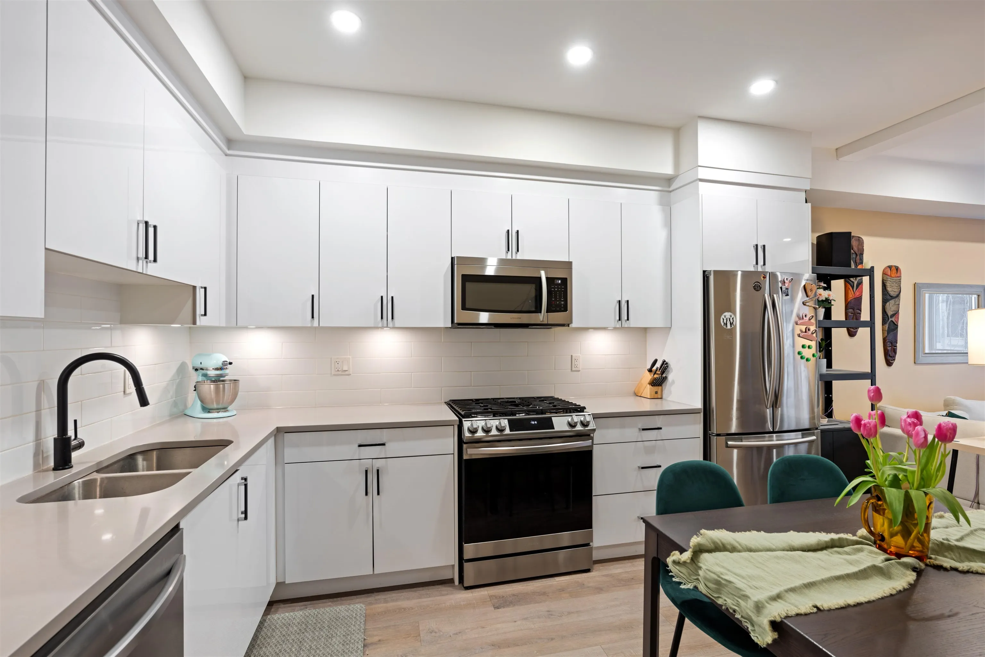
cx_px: 492
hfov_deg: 96.7
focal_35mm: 16
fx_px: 438
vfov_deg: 73.7
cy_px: 328
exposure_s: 1.6
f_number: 8
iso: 100
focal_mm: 16
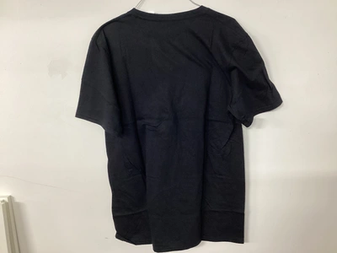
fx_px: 302
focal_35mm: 31
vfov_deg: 45.4
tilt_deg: -14.1
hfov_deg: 58.4
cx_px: 168
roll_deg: +1.1
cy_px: 126
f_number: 2.4
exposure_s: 1/60
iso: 250
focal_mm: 3.3
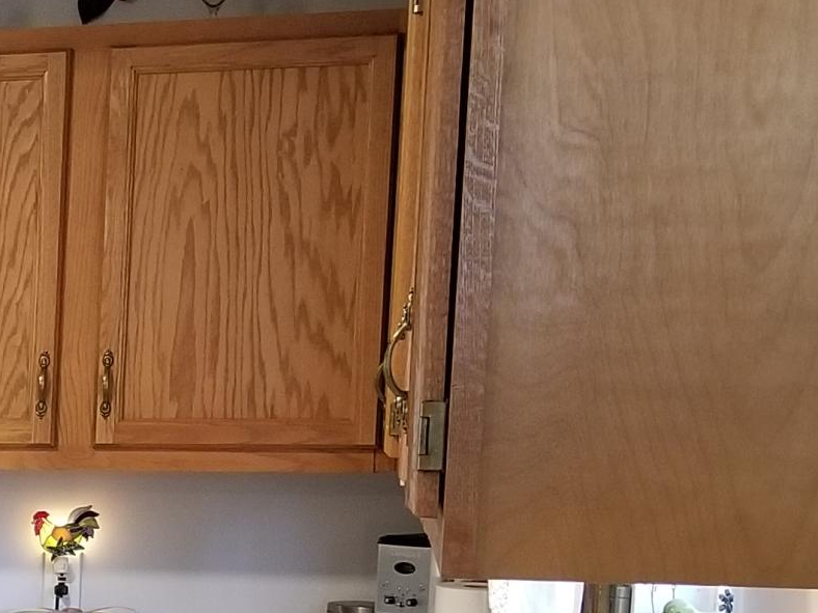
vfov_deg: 14.5
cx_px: -449
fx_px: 2339
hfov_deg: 17.6
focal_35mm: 99
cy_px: 728
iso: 250
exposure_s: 1/30
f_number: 1.7
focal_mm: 4.25
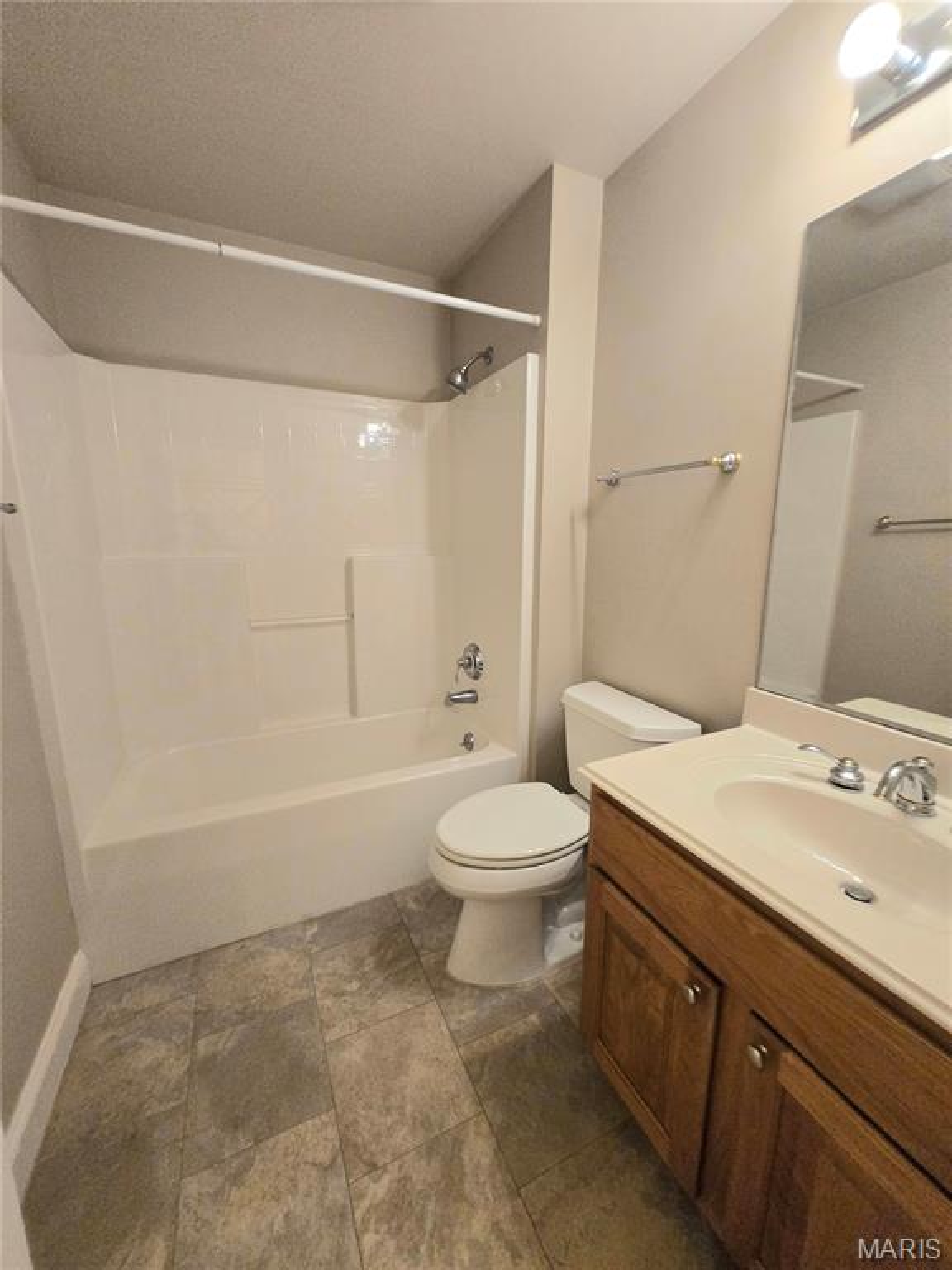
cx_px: 476
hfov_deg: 89.9
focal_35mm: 13
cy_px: 635
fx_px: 477
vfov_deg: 106.2
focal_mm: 1.7
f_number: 2.2
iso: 320
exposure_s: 1/60.2
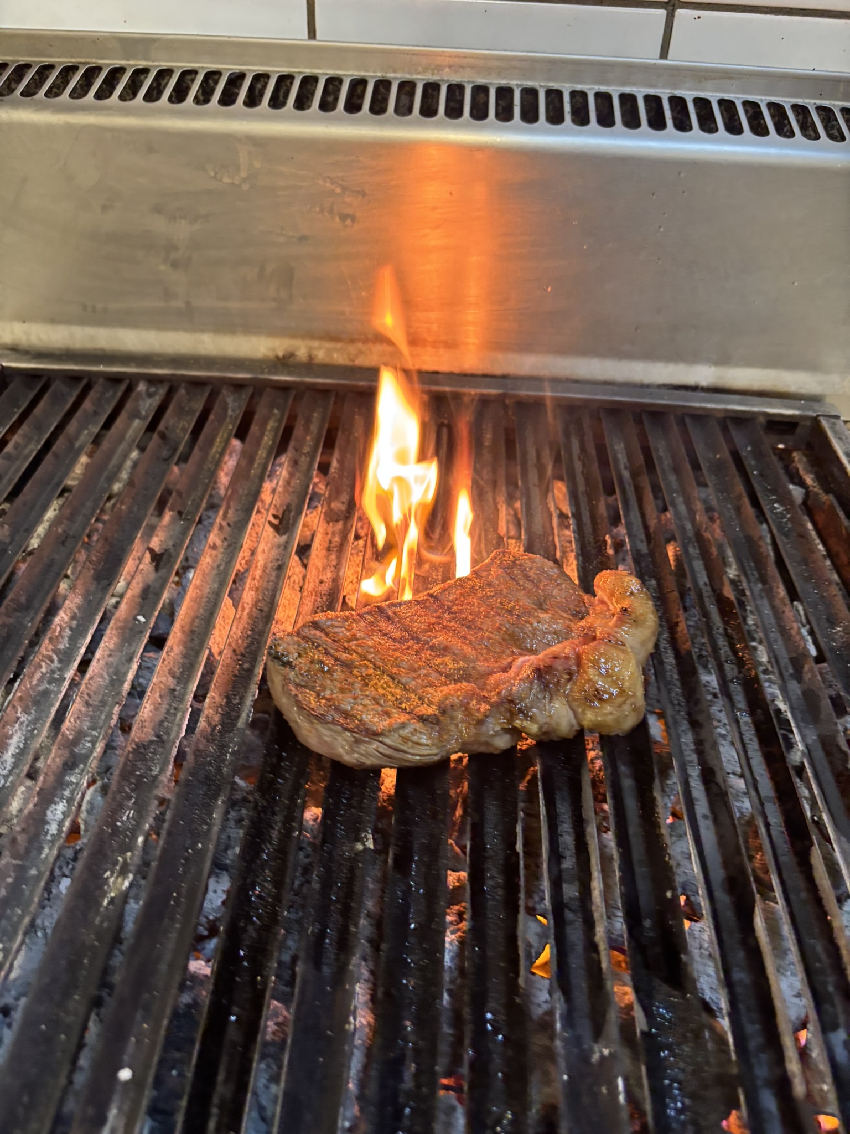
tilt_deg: -38.5
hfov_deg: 53.1
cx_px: 425
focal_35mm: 26
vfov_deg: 67.3
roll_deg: -1.0
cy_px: 567
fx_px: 851
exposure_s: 1/33
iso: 400
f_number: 1.6
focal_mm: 5.96
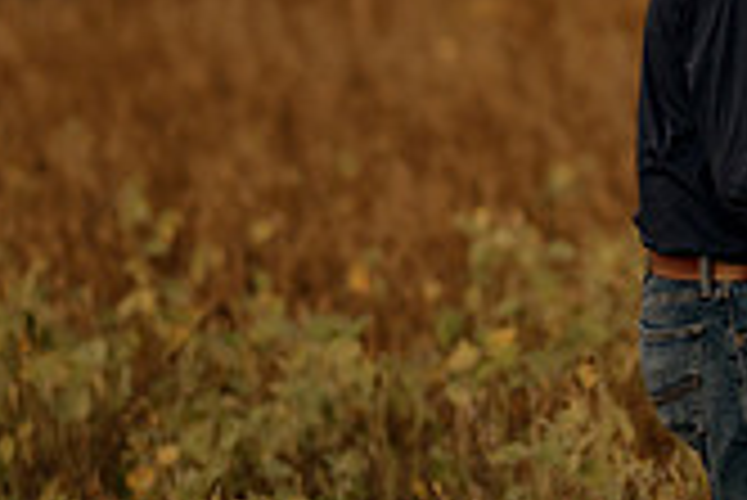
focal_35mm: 297
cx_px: 918
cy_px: 286
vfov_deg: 4.6
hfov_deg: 6.9
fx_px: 6168
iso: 200
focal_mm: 85
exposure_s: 1/125
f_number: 1.8
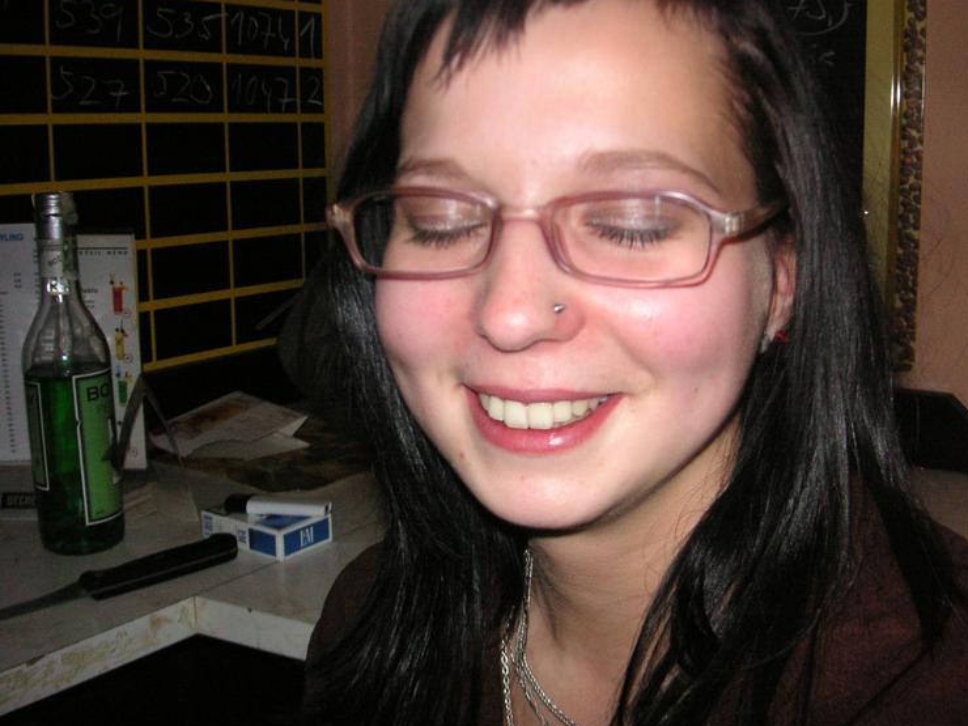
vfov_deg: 35.9
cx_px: 513
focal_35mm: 40
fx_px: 1119
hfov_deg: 46.8
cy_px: 340
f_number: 2.8
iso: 160
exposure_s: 1/45
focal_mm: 6.1
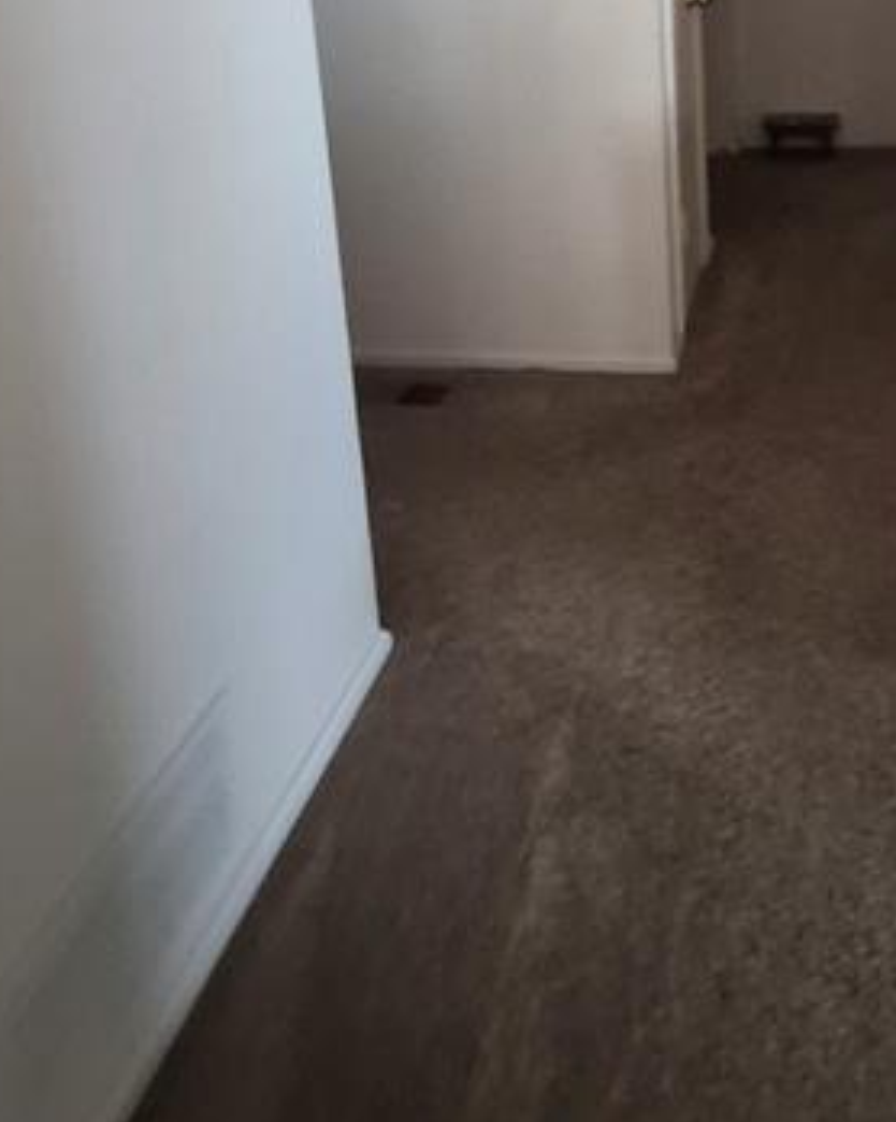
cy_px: 23
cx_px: 775
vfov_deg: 51.2
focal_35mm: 28
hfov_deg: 47.3
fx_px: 929
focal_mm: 1.74
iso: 1250
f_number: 2.2
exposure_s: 1/24
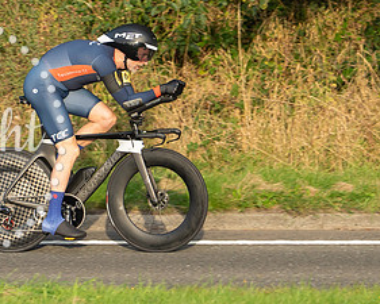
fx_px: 6278
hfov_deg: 3.5
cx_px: 20
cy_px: 48
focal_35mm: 558
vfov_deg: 2.8
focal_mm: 171
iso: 640
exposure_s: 1/1000
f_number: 4
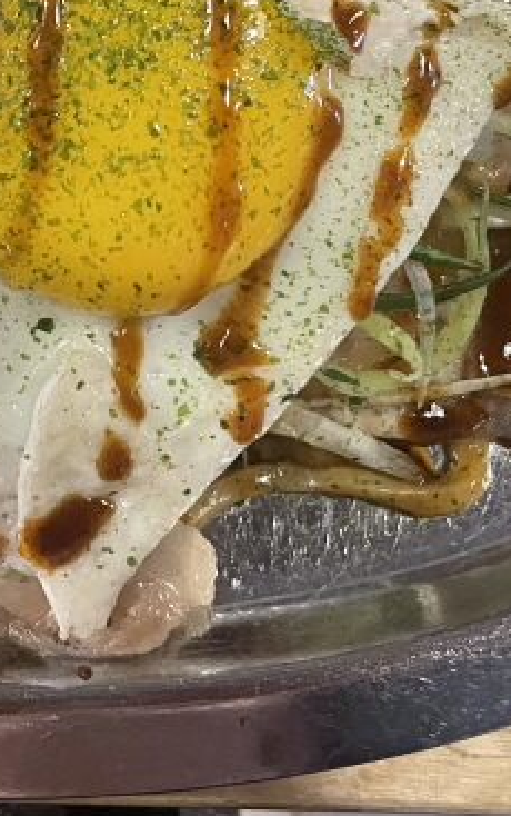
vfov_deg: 27.2
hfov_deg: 17.6
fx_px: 1601
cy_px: 36
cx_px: -16
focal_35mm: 72
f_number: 1.6
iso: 500
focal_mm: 4.2
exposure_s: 1/40
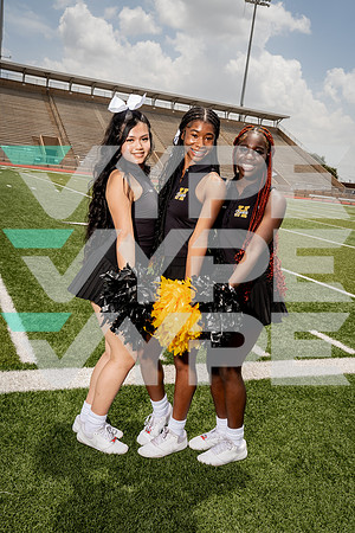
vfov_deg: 54.4
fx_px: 518
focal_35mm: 35
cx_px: 178
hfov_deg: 37.9
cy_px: 266
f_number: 10
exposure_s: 1/200
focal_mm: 35
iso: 100
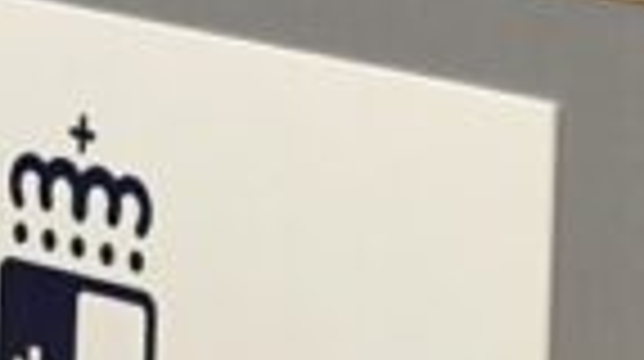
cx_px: 1220
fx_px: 4792
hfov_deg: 7.4
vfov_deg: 4.2
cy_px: -522
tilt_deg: -3.1
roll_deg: -1.9
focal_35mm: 281
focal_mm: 6.86
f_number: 1.78
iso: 50
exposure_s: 1/50
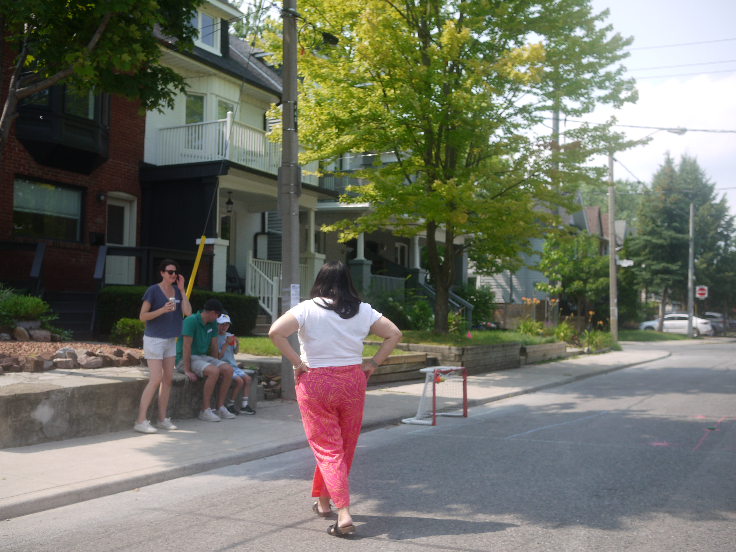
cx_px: 368
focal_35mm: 40
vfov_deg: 36.0
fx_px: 850
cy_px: 276
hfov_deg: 46.8
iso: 100
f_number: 2.5
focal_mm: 20
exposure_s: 1/1600
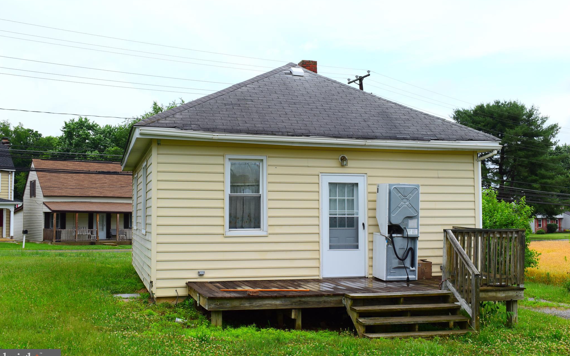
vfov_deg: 32.0
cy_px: 178
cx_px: 285
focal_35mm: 40
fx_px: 621
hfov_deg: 49.3
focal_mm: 26
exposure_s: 1/250
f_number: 8
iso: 100
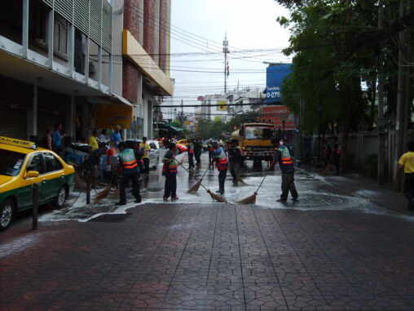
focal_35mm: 35
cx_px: 207
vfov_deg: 40.7
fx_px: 419
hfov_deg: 52.6
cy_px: 156
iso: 50
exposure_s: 1/350
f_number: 2.8
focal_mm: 5.8
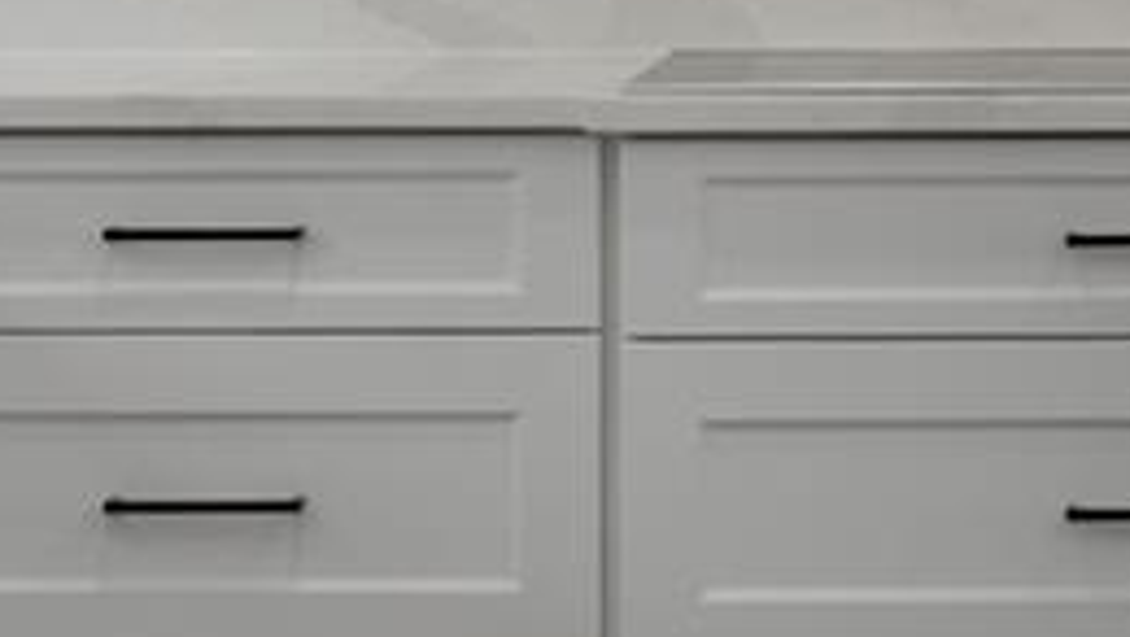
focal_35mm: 228
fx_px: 6835
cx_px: 1161
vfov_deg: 5.3
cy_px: -462
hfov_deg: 9.4
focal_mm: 55
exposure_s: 1/320
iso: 400
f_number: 3.5
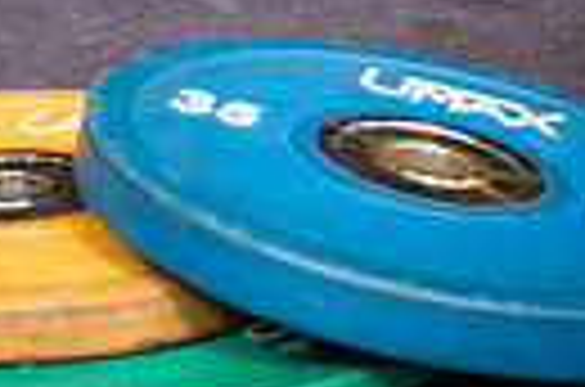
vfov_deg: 6.8
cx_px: 135
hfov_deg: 10.8
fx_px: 3096
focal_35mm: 191
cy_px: -558
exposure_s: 1/250
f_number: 5.6
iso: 500
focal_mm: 55
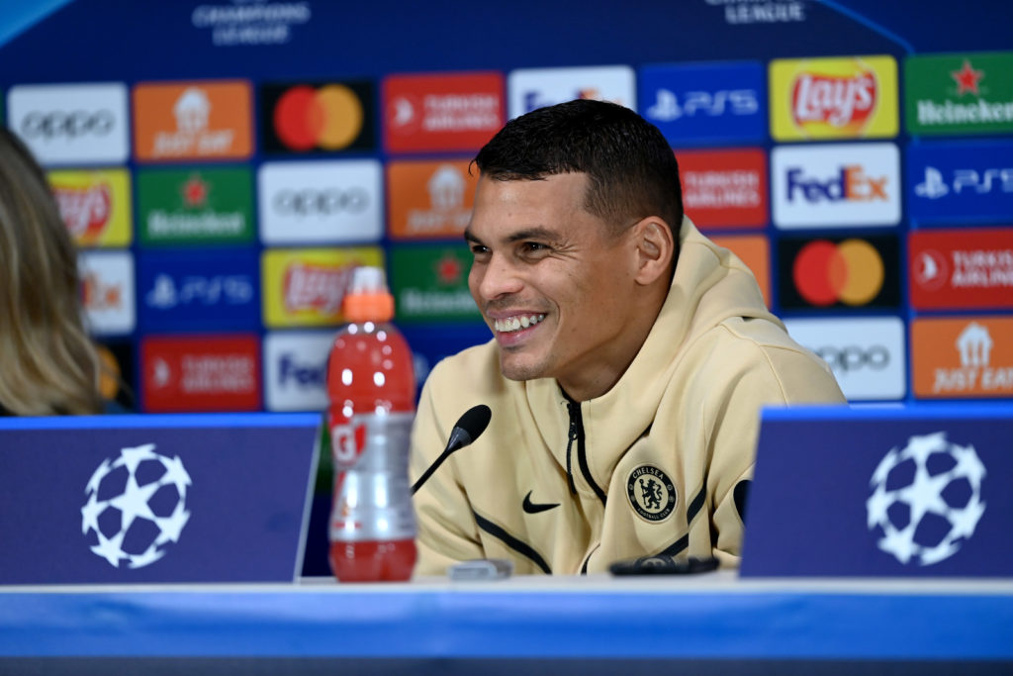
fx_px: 11256
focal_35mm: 400
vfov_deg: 3.4
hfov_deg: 5.2
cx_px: 506
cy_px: 338
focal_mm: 400
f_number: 2.8
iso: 2000
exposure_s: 1/640
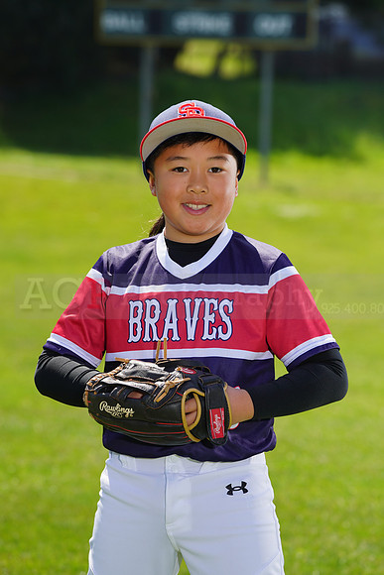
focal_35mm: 203
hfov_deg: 6.8
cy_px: 288
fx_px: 3246
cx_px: 192
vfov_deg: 10.1
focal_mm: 203
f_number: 8
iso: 100
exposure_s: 1/250
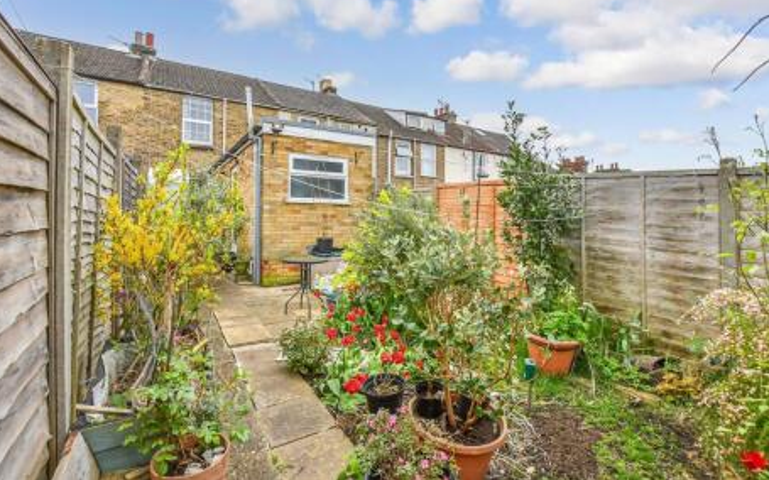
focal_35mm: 16
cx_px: 392
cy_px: 214
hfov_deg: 97.8
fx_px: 335
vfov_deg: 71.0
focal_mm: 10
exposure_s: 1/200
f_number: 8
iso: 320
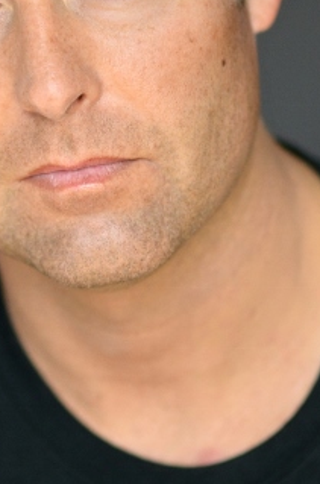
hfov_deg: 5.3
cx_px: 56
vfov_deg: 8.1
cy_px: 156
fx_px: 3432
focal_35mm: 256
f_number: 2
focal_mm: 85
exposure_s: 1/500
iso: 800
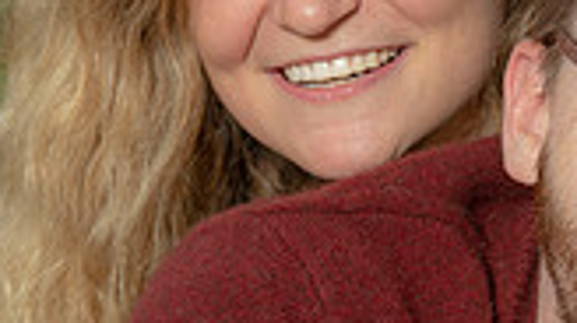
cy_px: 249
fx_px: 6361
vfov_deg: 2.9
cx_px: 456
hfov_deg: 5.2
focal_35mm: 416
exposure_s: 1/200
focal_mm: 145
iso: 160
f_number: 6.3
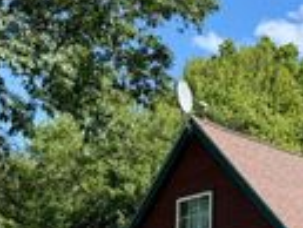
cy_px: 253
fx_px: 815
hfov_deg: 20.5
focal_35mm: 93
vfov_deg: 15.5
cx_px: 294
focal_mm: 6.76
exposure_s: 1/2053
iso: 80
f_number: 1.78
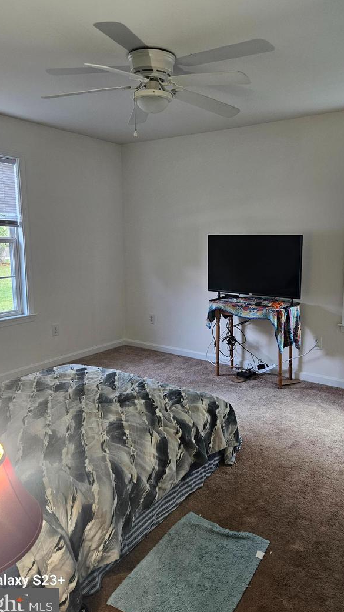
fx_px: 422
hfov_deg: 44.3
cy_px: 305
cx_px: 194
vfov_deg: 71.9
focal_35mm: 26
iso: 320
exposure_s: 1/120
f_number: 1.8
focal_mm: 5.4
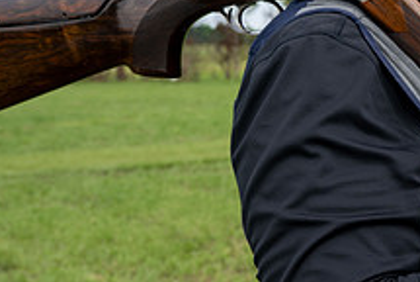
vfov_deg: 13.1
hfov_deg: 18.8
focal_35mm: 105
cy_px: 101
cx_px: 434
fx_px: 1227
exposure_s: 1/100
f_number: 7.1
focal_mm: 39
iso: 64
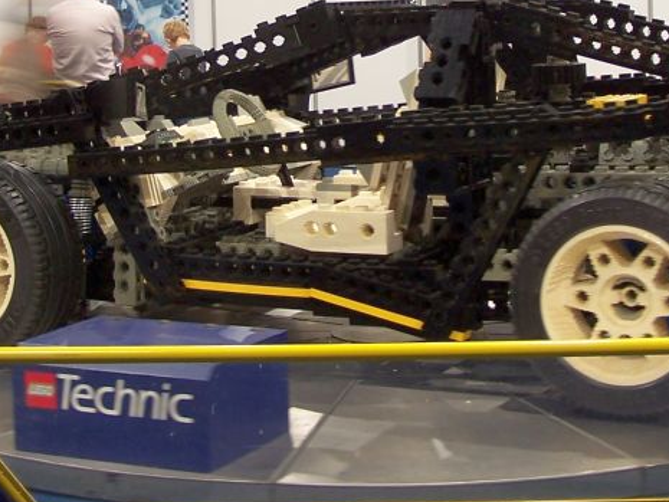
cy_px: 58
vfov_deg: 16.6
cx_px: 380
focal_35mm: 88
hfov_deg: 22.2
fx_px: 1701
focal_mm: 6.7
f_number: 2.8
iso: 80
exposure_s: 1/2
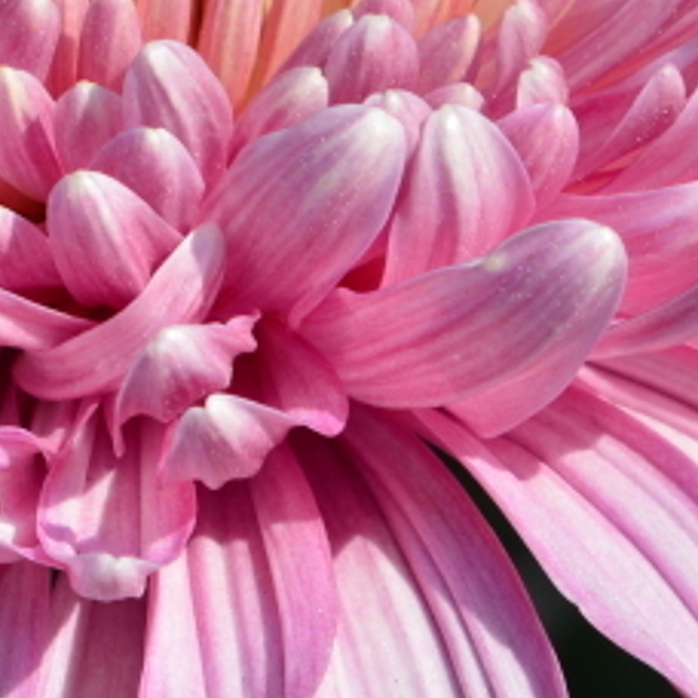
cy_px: 84
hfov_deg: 2.5
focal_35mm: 714
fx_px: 16286
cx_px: 294
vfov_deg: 2.5
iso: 200
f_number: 13
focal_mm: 125
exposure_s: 1/250
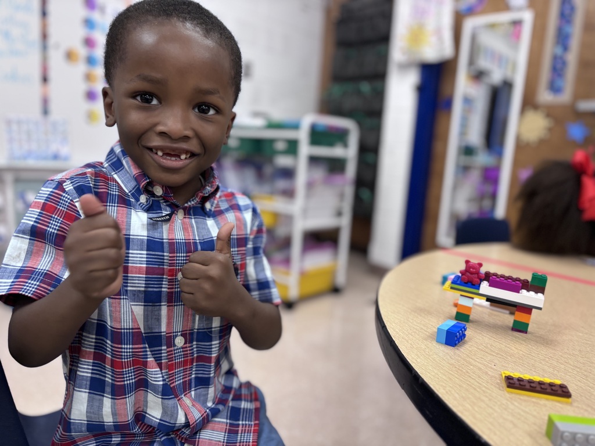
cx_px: 298
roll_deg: -4.1
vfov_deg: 53.1
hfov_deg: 67.3
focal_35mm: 26
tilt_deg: -9.1
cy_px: 223
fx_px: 447
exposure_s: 1/60
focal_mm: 5.96
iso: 125
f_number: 1.6
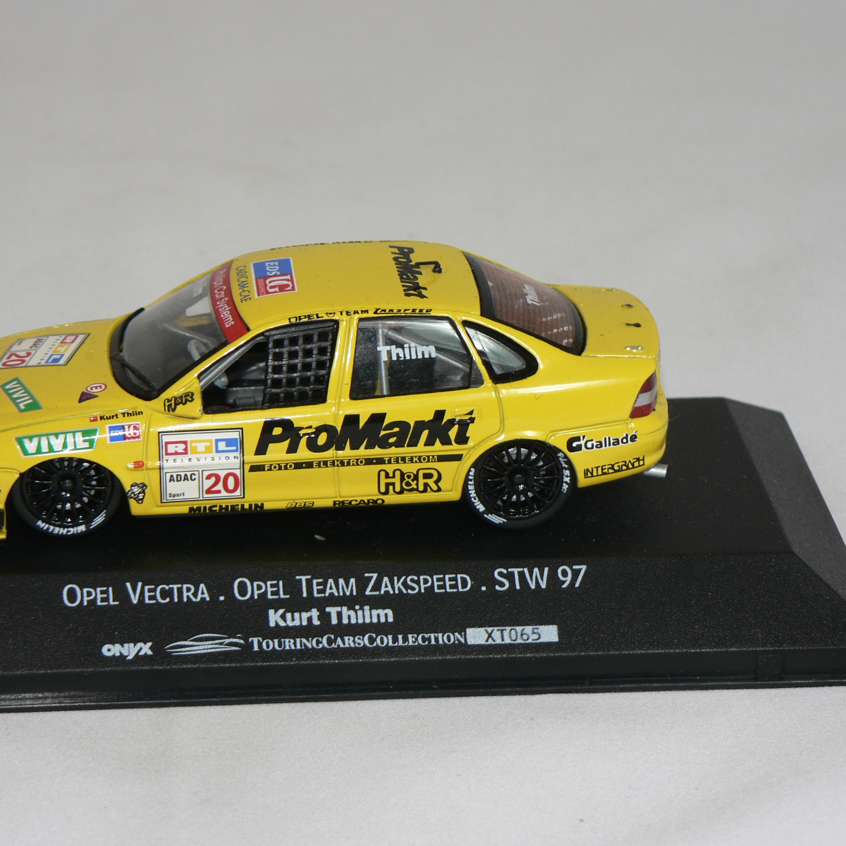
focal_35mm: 133
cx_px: 324
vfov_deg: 13.1
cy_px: 422
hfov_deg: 13.1
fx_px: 3677
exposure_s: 1/60
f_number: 3.2
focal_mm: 18.6
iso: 80
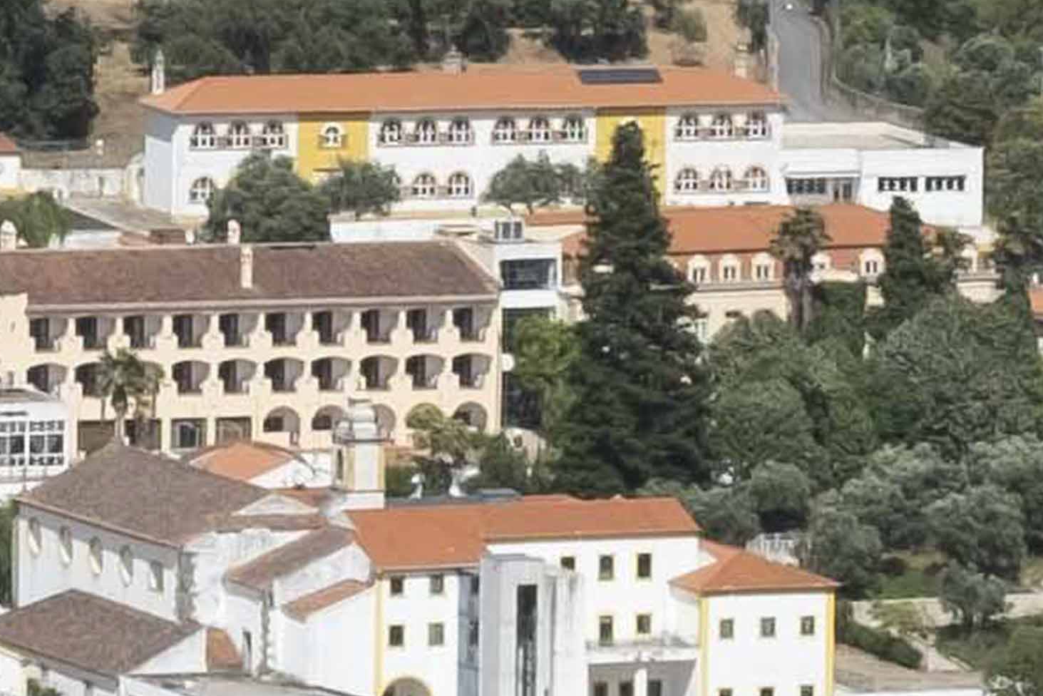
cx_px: -399
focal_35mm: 226
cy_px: 121
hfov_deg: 8.9
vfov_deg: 6.1
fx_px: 6549
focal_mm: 35
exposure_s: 1/250
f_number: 11
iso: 160
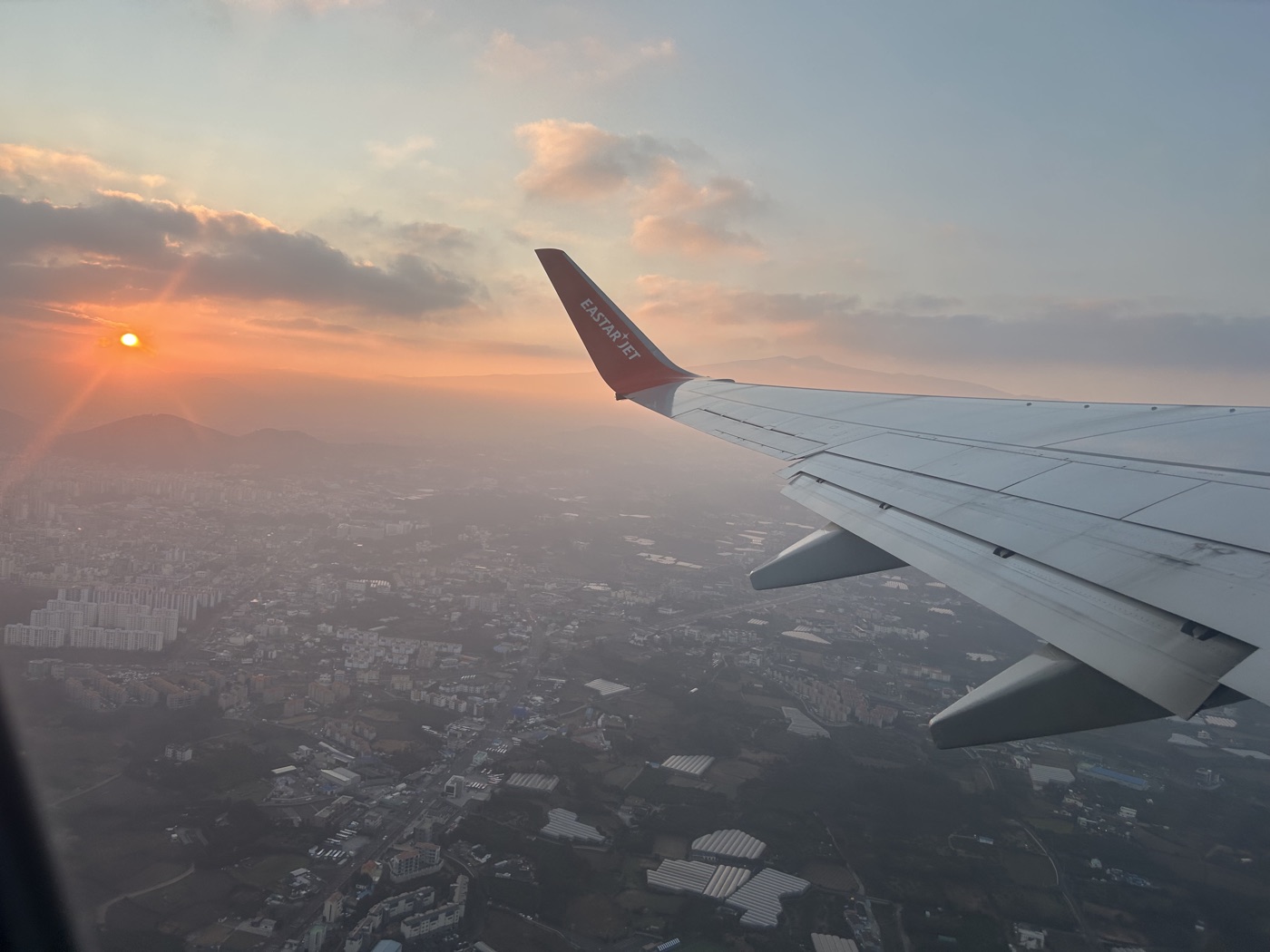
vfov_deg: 53.1
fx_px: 954
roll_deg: -4.4
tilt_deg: -2.8
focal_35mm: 26
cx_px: 635
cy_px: 476
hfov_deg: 67.3
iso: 50
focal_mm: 5.7
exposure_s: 1/604
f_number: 1.5
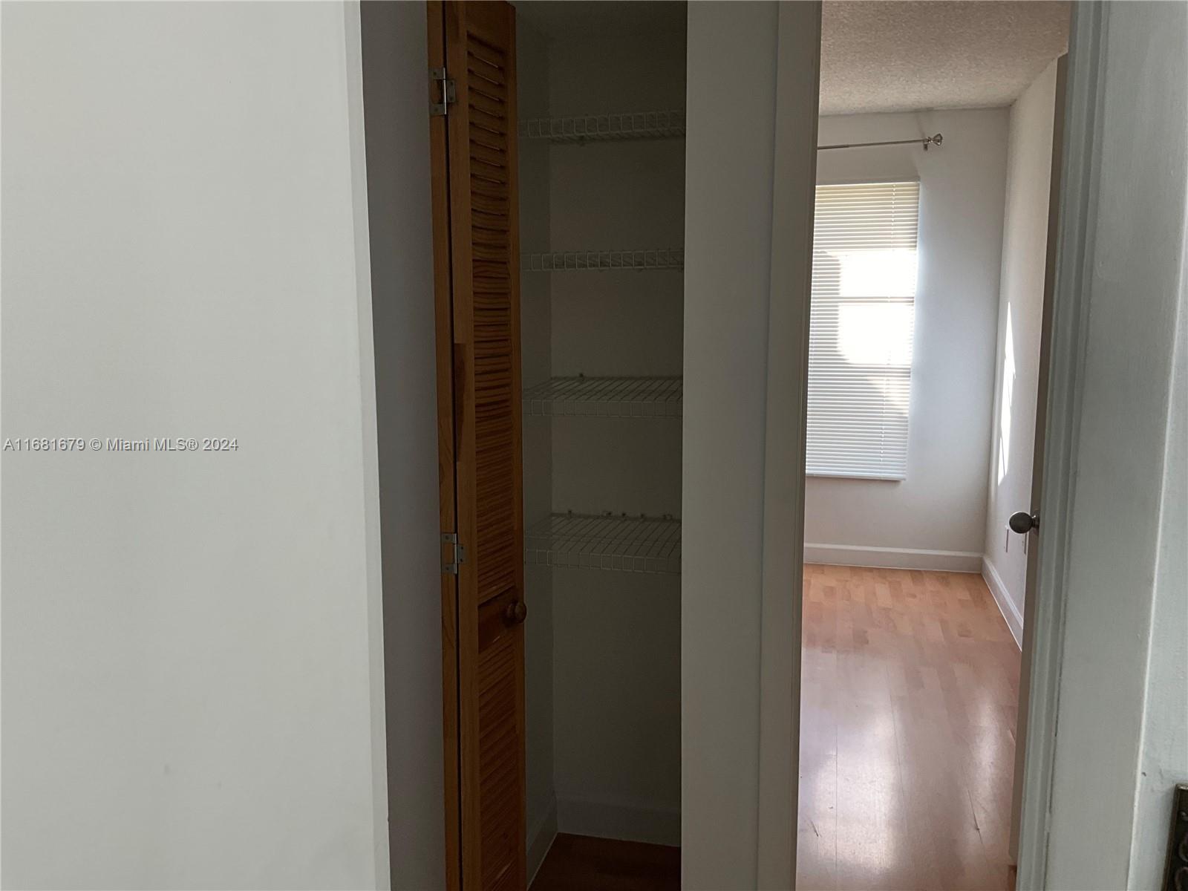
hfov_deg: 61.7
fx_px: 995
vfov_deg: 48.2
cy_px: 446
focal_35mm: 29
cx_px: 594
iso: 50
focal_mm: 3
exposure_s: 1/120
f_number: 1.8
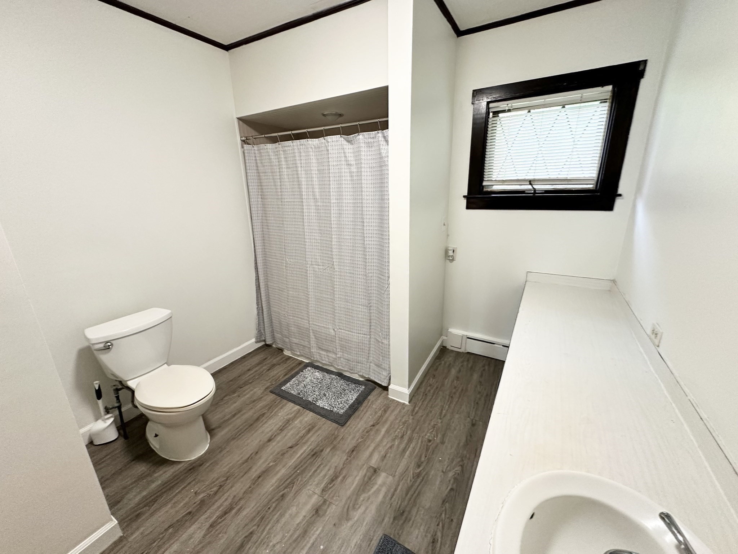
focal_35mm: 14
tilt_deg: -14.8
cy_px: 277
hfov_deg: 102.1
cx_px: 369
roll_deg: +0.8
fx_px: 298
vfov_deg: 85.7
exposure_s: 1/60
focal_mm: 2.22
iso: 250
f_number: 2.2
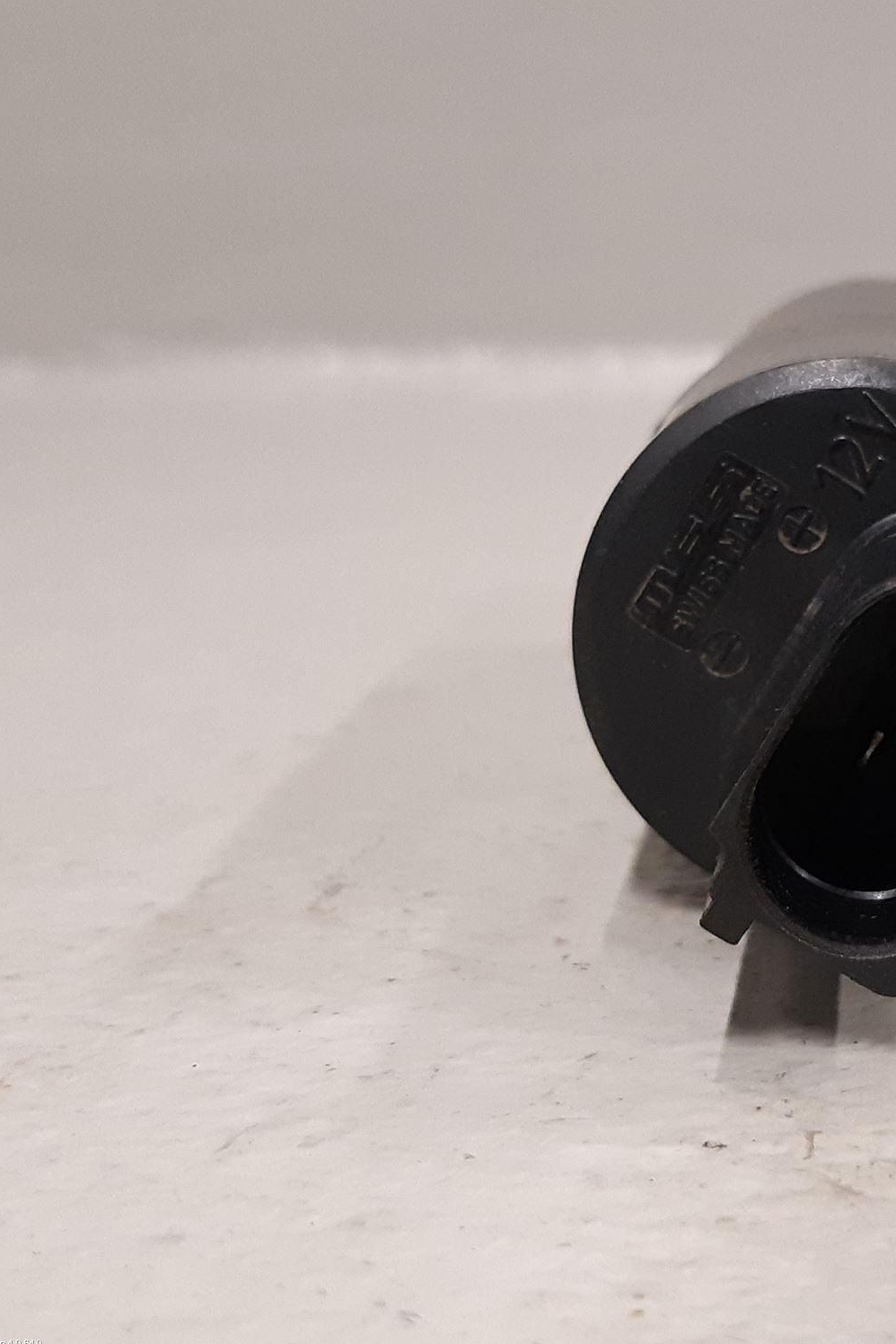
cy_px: 662
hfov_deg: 33.3
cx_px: 865
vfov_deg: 51.9
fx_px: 1381
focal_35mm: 37
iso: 250
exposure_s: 1/50
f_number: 1.7
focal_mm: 3.93
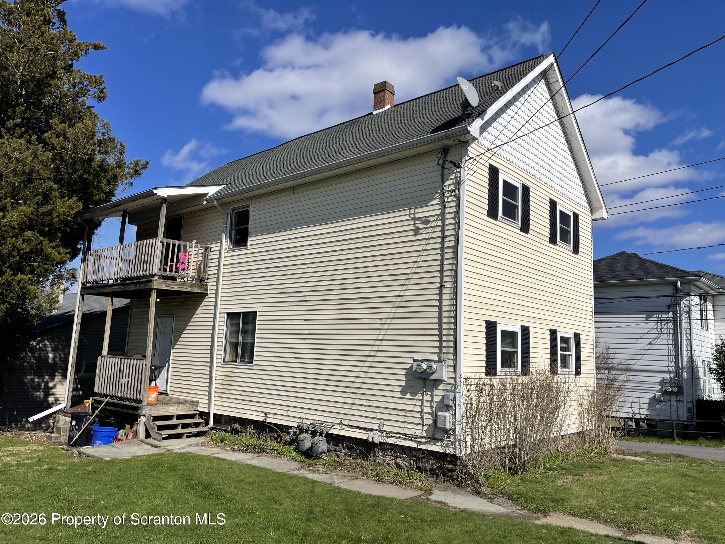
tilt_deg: +8.4
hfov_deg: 69.4
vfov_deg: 54.9
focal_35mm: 25
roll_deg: -2.2
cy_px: 272
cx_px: 362
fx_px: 524
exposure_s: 1/7407
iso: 32
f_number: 1.6
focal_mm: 5.1
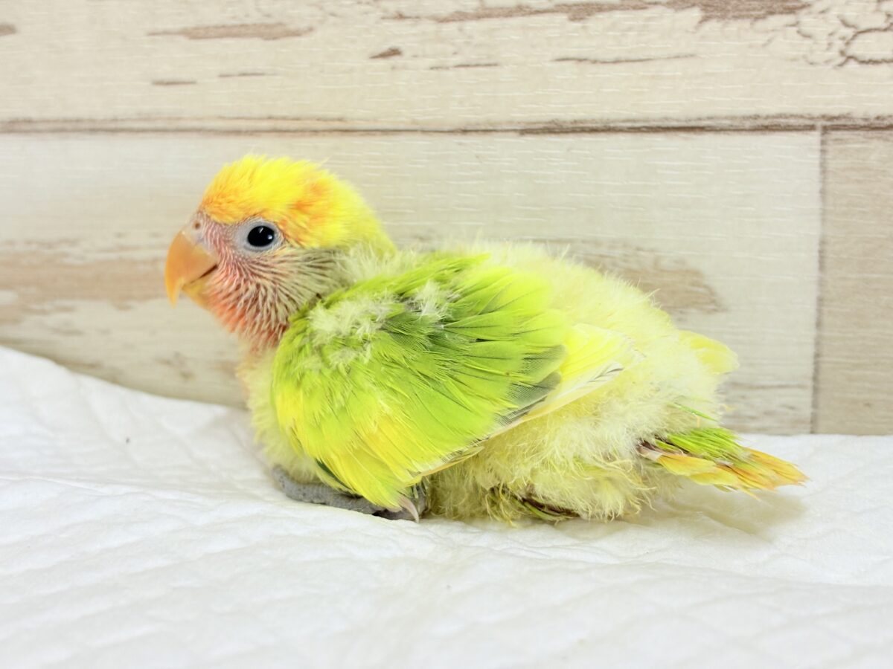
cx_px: 446
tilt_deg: -11.0
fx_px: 1341
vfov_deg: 28.0
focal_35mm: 52
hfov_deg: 36.8
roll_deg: -0.8
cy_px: 334
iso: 50
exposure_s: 1/50
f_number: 1.6
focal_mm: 5.96
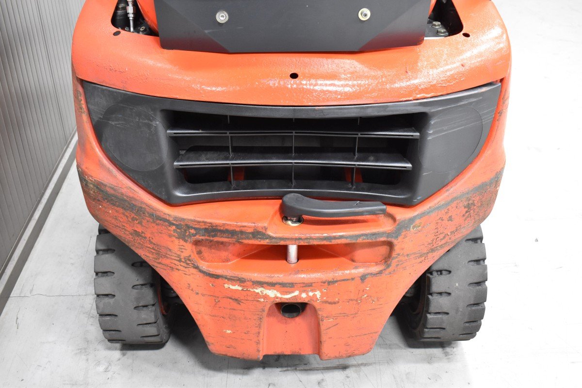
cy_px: 194
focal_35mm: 38
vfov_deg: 35.5
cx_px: 291
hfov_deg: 51.3
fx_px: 606
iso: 1600
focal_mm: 25
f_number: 5
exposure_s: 1/13
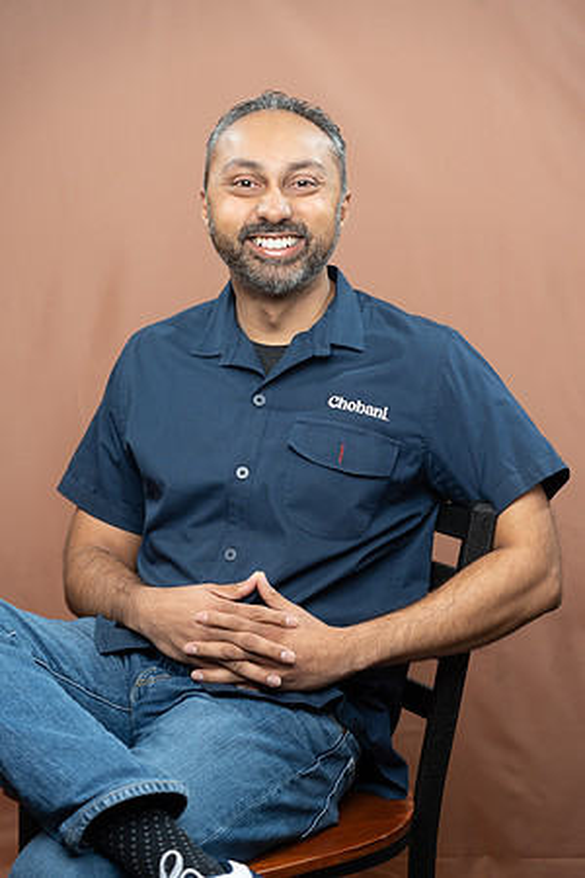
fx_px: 2023
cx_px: 292
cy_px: 439
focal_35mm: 83
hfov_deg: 16.5
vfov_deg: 24.5
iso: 320
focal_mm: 83
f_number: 4
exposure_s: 1/160
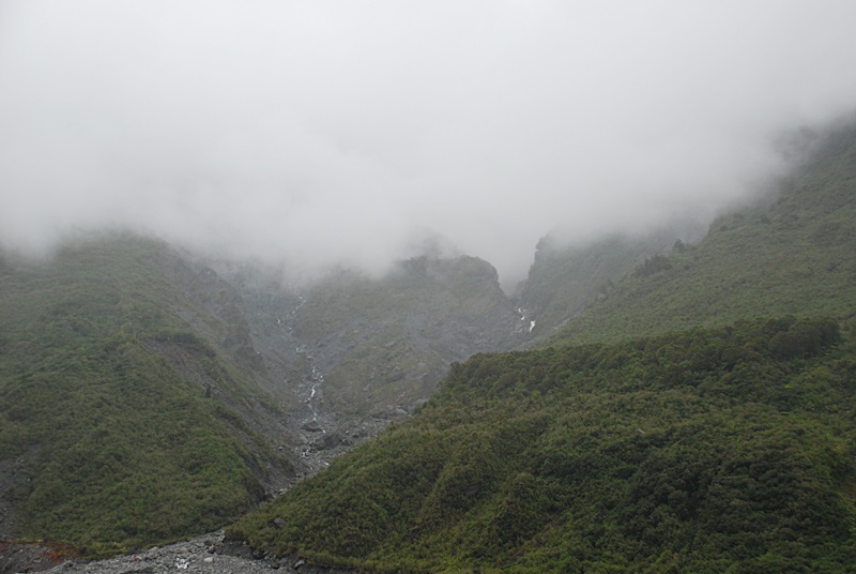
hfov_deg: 41.1
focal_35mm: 48
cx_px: 428
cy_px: 287
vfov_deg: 28.2
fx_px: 1143
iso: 400
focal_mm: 32
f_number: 5.6
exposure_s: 1/1250
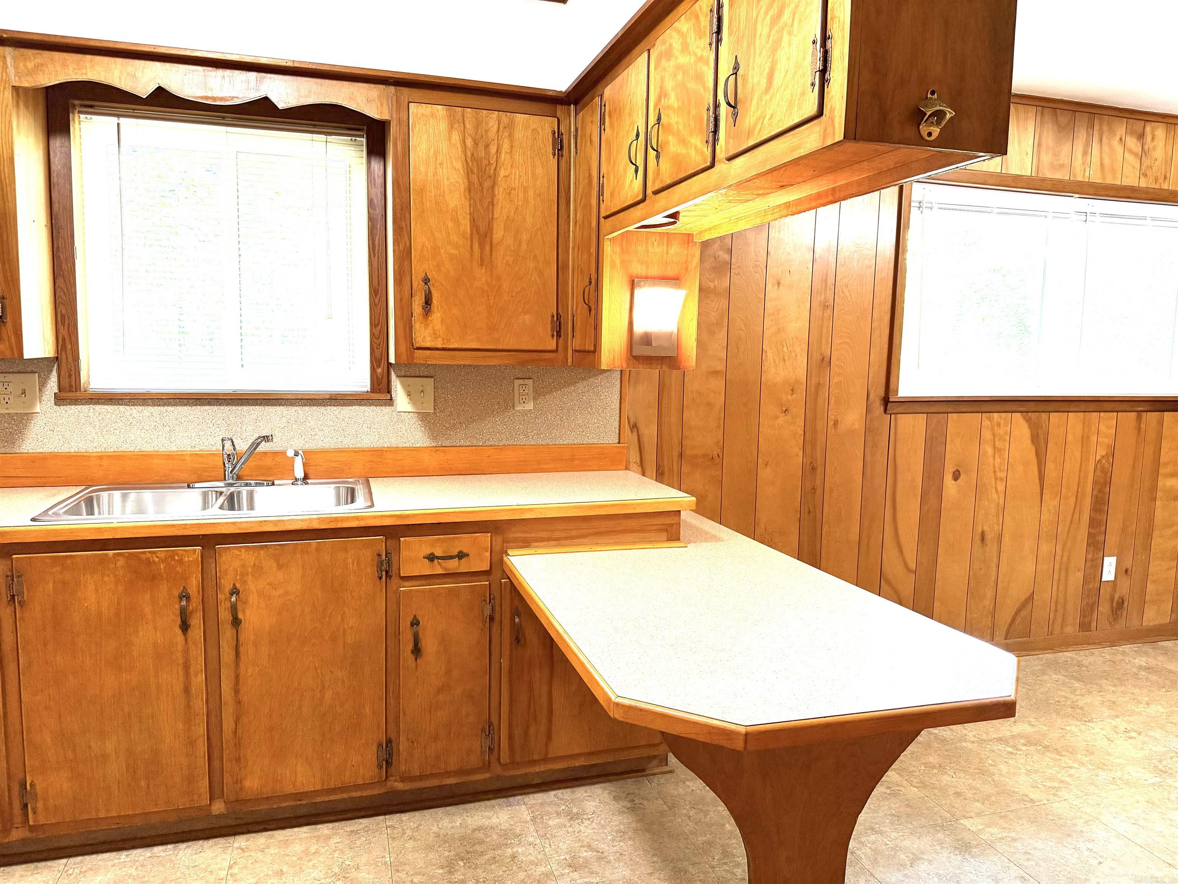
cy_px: 442
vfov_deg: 56.8
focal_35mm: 24
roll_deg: -0.3
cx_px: 589
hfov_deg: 71.6
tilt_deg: -6.4
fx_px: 817
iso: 320
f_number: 1.78
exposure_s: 1/120
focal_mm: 6.76
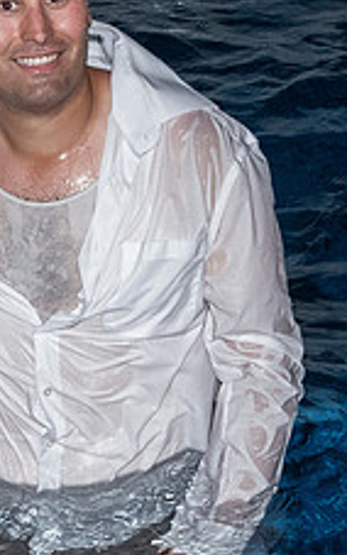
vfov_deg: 12.2
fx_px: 2586
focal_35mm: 171
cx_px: 37
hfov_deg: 7.7
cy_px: 429
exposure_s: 1/100
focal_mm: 31
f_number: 6.3
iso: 2000
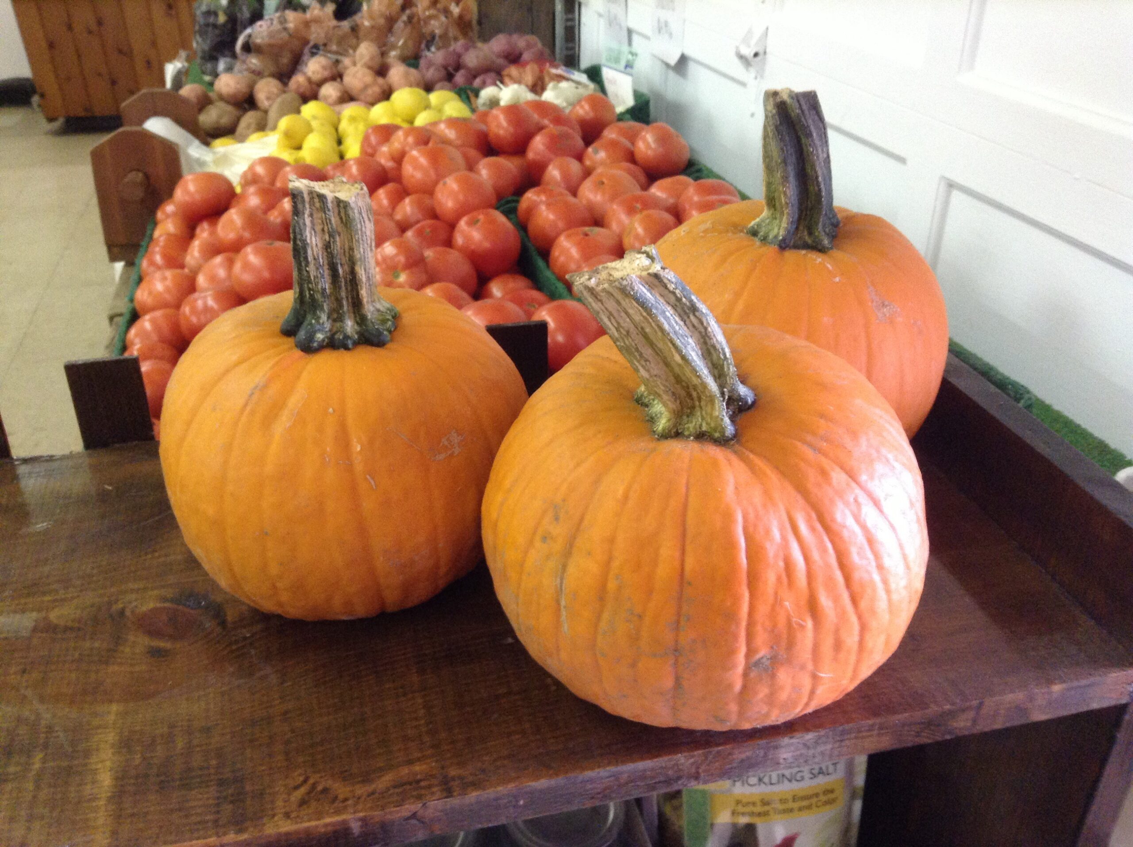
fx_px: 1078
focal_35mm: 33
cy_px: 424
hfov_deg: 55.4
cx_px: 566
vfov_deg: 42.8
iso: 125
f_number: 2.4
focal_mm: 3.3
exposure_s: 1/24
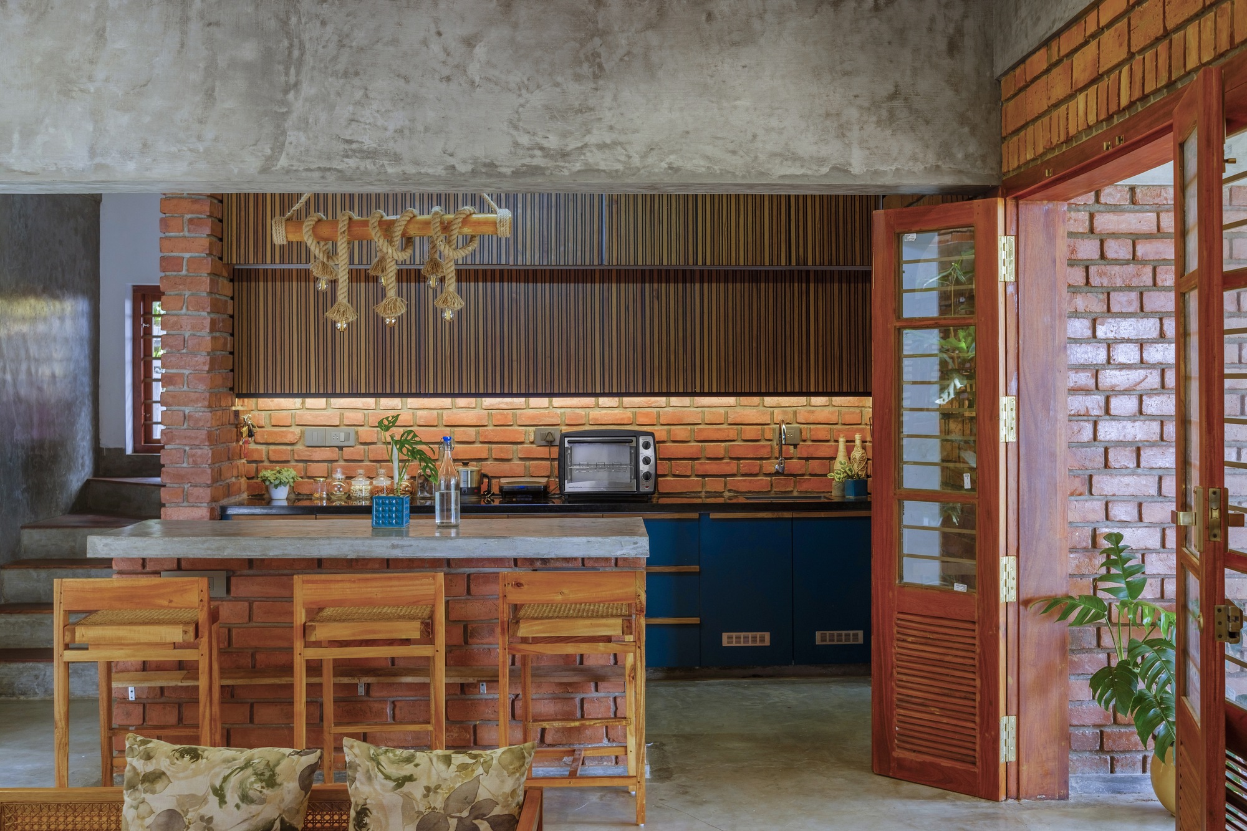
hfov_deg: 47.4
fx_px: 1420
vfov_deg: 32.6
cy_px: 416
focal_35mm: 41
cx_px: 624
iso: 200
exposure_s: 1/8
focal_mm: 27
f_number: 5
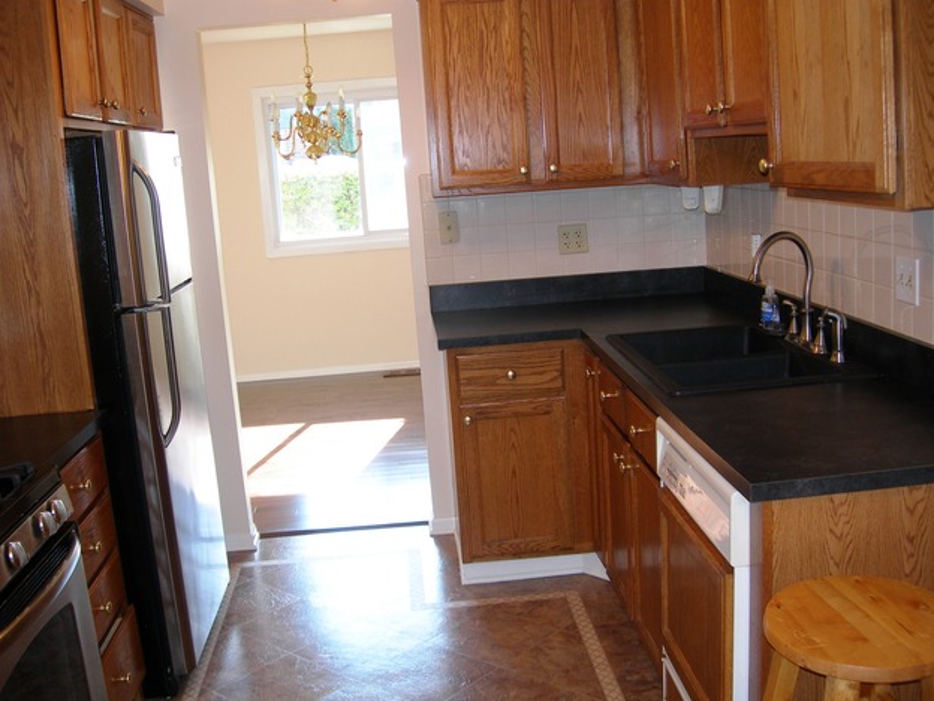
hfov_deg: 47.9
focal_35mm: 39
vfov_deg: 36.8
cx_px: 458
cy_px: 348
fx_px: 1052
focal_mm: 7.8
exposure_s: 1/30
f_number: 2.8
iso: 50
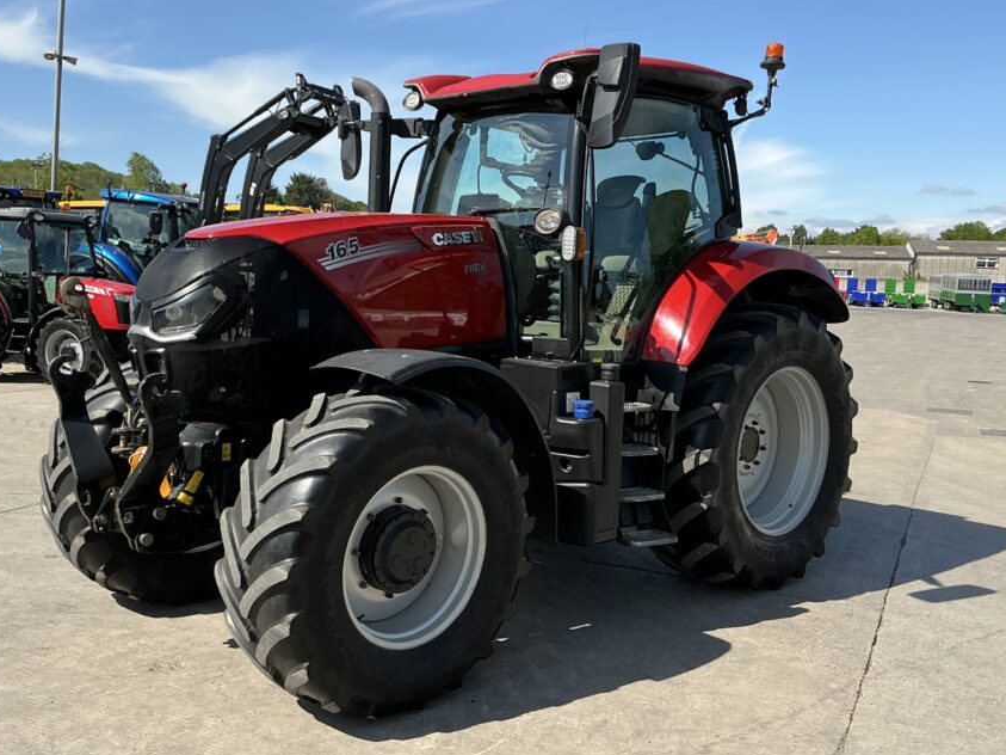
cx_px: 519
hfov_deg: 54.0
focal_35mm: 34
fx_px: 988
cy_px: 361
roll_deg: -0.9
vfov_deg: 41.8
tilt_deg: -2.7
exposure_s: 1/1534
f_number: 1.8
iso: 25
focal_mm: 3
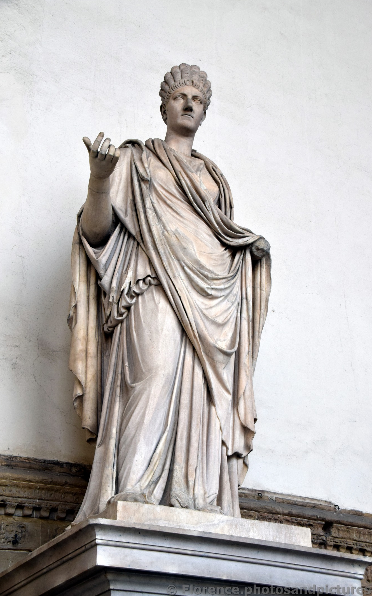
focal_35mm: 59
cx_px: 199
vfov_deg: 34.5
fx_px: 957
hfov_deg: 22.0
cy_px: 295
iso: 400
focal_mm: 38
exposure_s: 1/250
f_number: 8
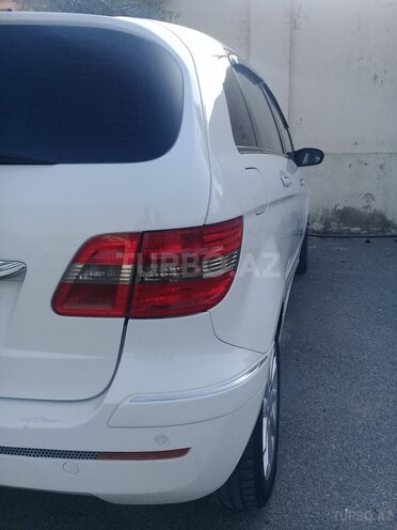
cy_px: 265
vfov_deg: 58.4
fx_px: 474
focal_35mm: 31
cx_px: 198
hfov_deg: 45.4
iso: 50
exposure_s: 1/370
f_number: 2.2
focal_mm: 3.3
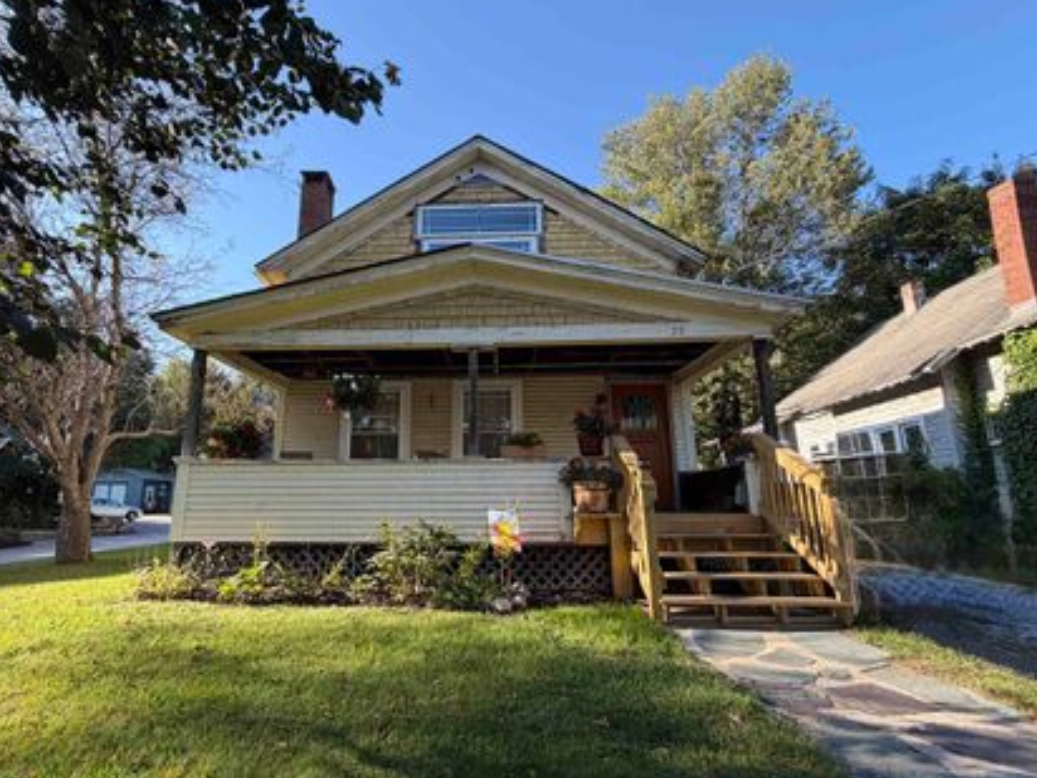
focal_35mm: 17
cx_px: 478
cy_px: 404
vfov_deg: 74.7
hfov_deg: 90.9
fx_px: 509
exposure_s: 1/381
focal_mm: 2.22
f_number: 2.2
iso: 50
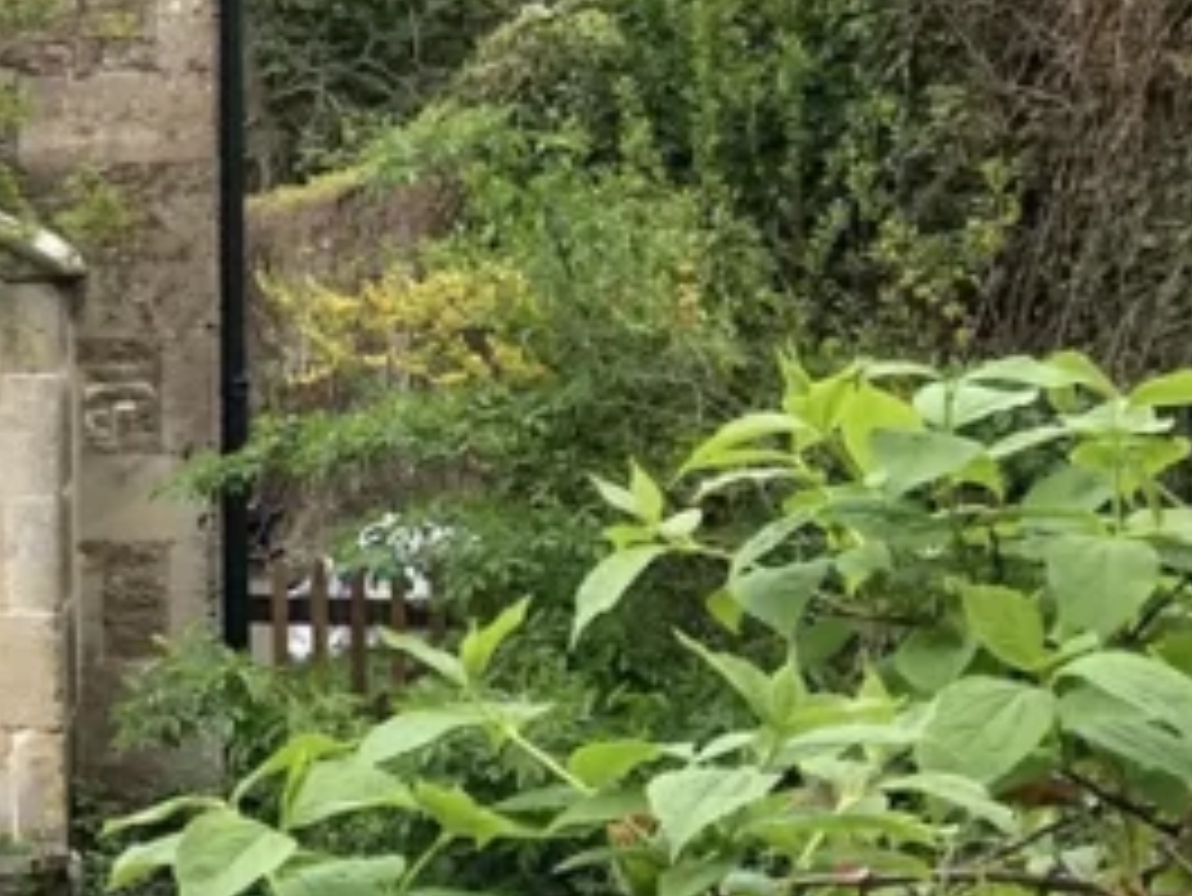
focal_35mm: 108
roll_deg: +0.0
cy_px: 329
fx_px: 3721
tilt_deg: +1.5
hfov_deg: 15.8
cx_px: -868
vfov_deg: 13.7
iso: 20
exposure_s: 1/558
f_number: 1.8
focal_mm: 3.99
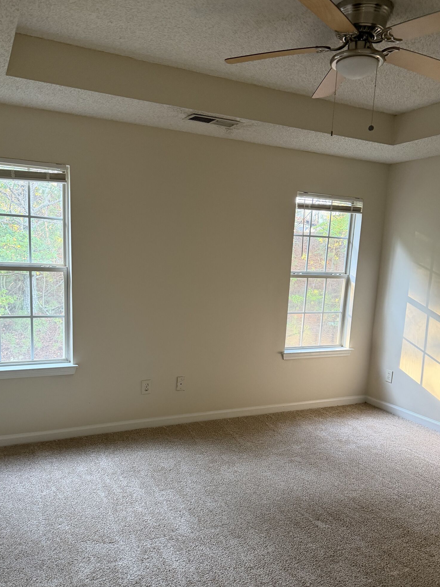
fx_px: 475
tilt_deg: -8.9
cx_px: 196
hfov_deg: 49.6
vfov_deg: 63.1
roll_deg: -3.5
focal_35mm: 28
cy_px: 341
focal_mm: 6.76
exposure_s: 1/60
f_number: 1.78
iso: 320
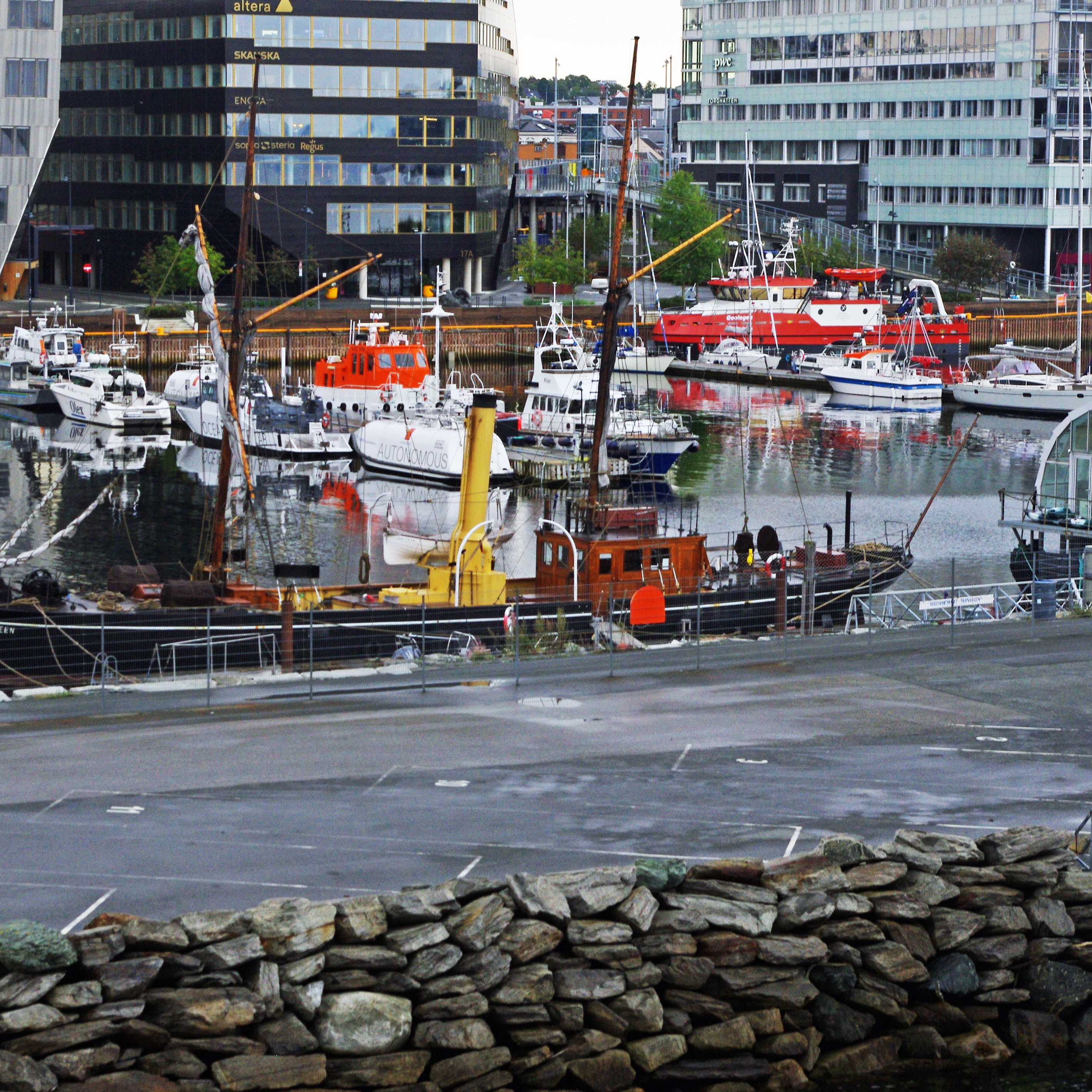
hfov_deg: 16.6
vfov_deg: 16.6
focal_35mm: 105
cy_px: 545
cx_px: 425
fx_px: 3747
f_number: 9
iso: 400
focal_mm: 55
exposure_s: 1/100
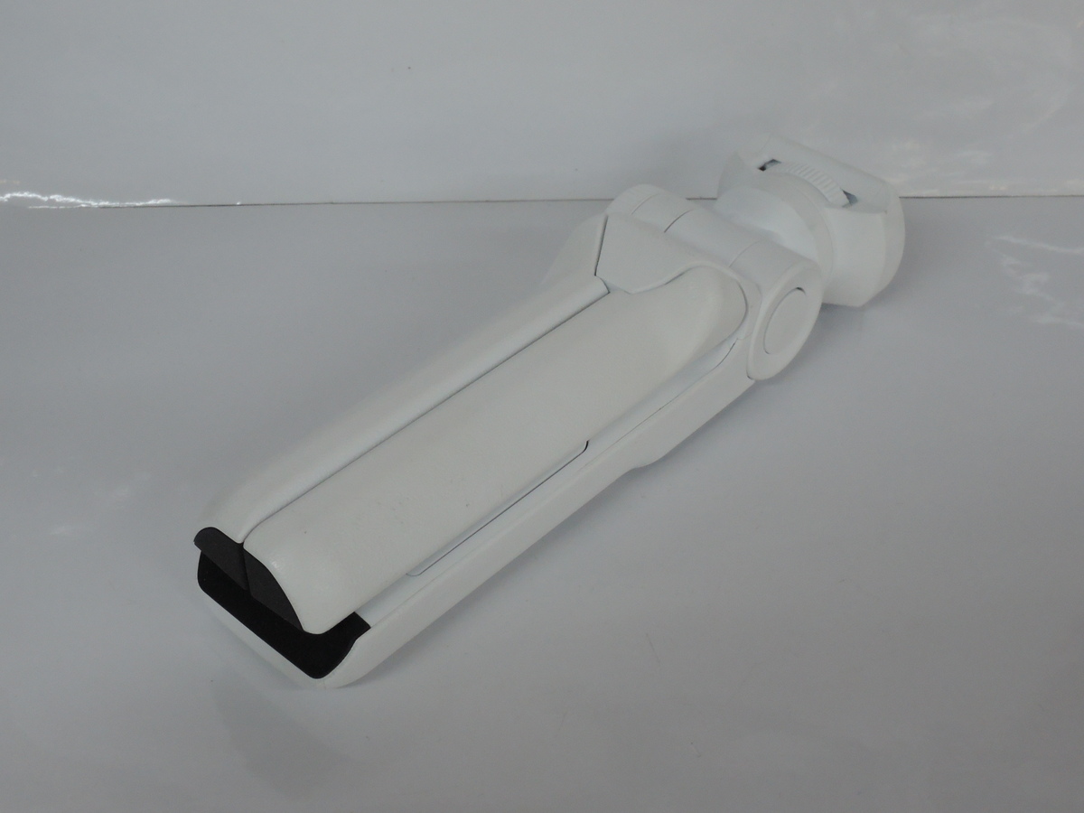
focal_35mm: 50
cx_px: 542
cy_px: 406
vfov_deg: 29.1
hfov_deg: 38.2
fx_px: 1566
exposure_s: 1/50
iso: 800
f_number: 8
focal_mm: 10.7
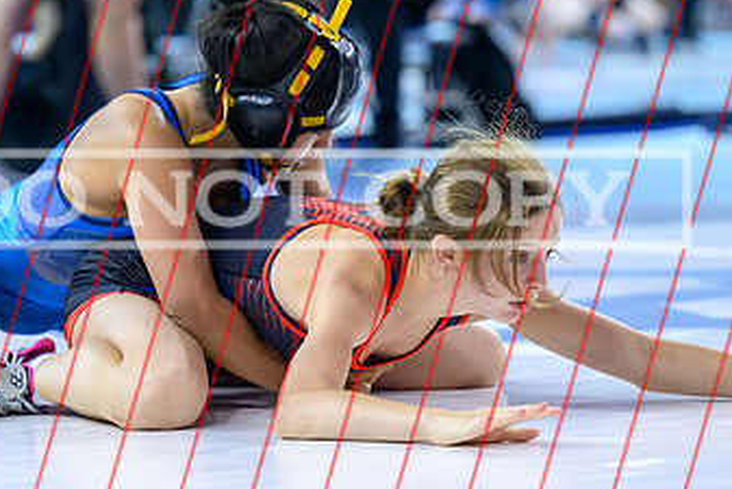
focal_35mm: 254
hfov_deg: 8.1
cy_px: 285
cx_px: 345
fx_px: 5167
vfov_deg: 5.4
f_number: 2.8
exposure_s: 1/800
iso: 3200
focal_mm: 125
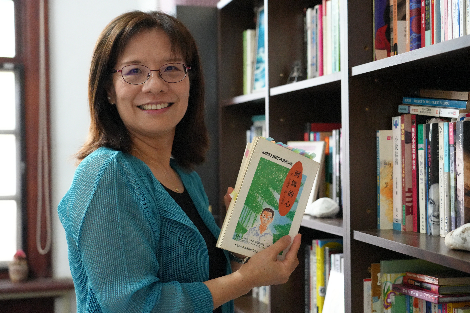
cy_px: 156
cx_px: 235
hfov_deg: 37.5
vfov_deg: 25.5
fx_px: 692
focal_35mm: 53
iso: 12800
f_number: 4
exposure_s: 1/200
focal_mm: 53
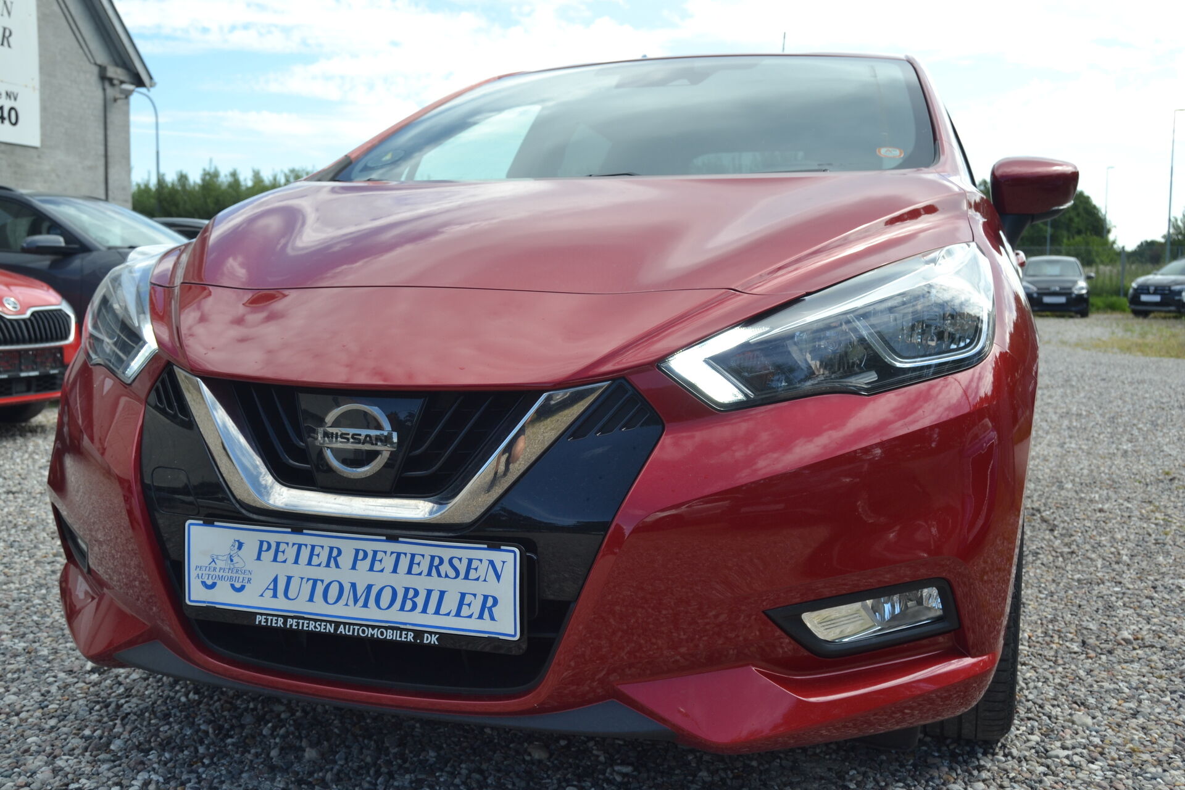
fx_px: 1185
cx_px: 592
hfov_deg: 53.1
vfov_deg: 36.9
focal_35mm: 36
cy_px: 395
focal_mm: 24
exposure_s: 1/200
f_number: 7.1
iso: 100
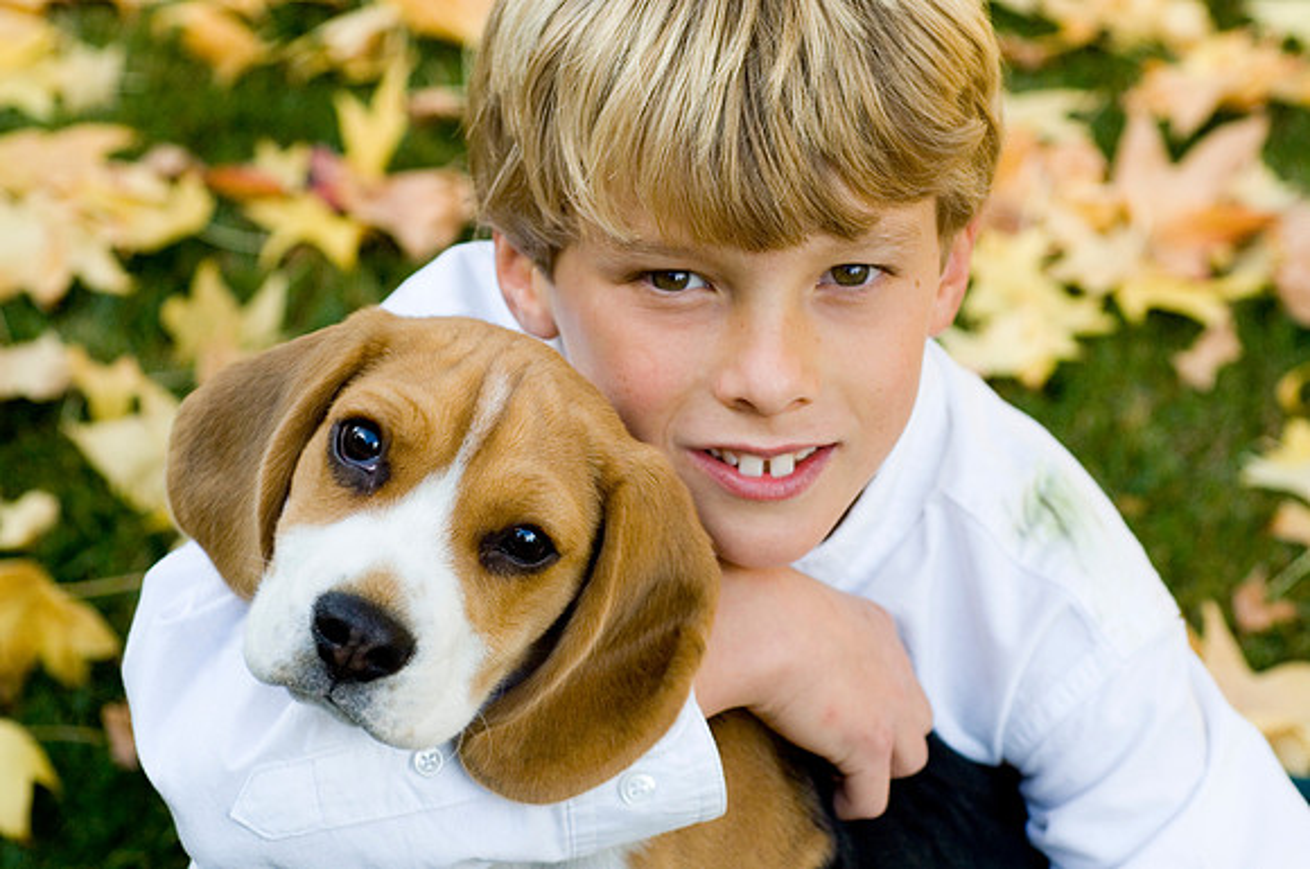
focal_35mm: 90
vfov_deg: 15.1
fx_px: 3270
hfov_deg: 22.7
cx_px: 655
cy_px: 434
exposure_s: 1/320
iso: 400
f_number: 5.6
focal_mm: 60
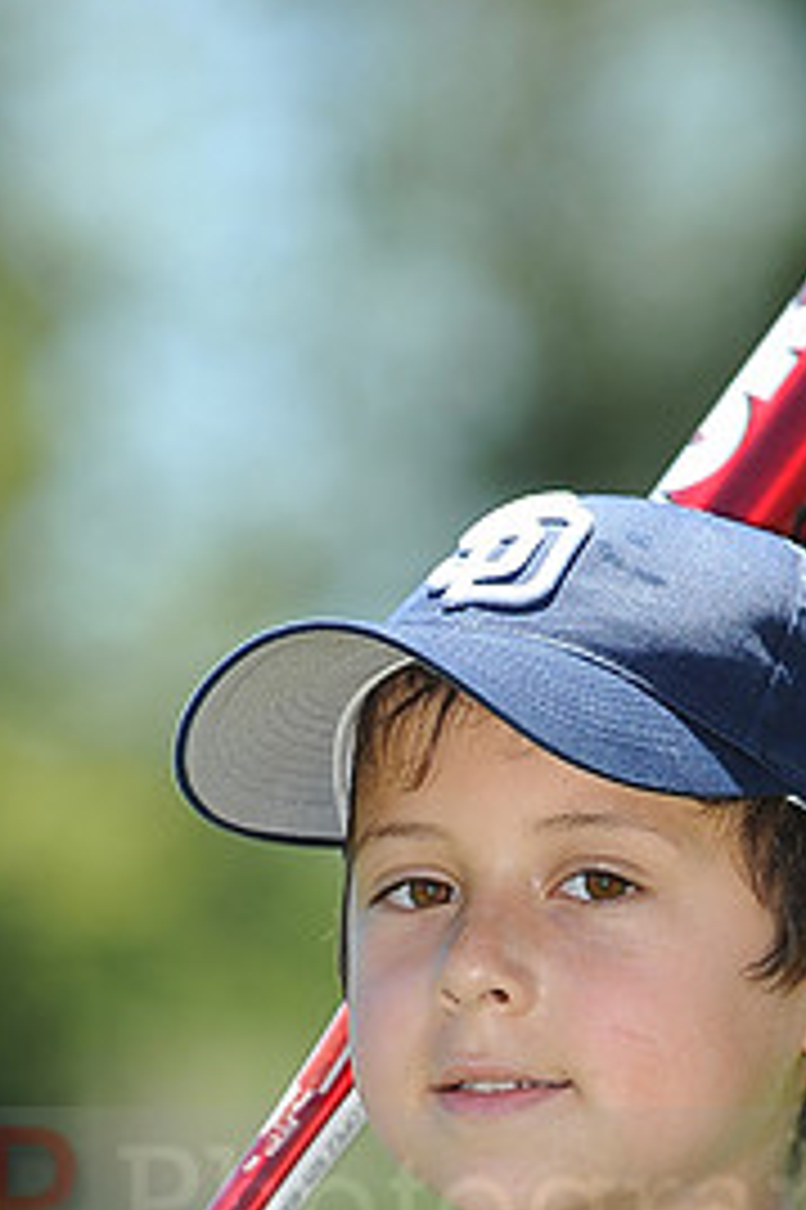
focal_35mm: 432
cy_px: 1170
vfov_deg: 4.8
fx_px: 14526
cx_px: 446
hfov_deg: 3.2
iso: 200
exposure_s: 1/640
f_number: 4.5
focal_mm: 200
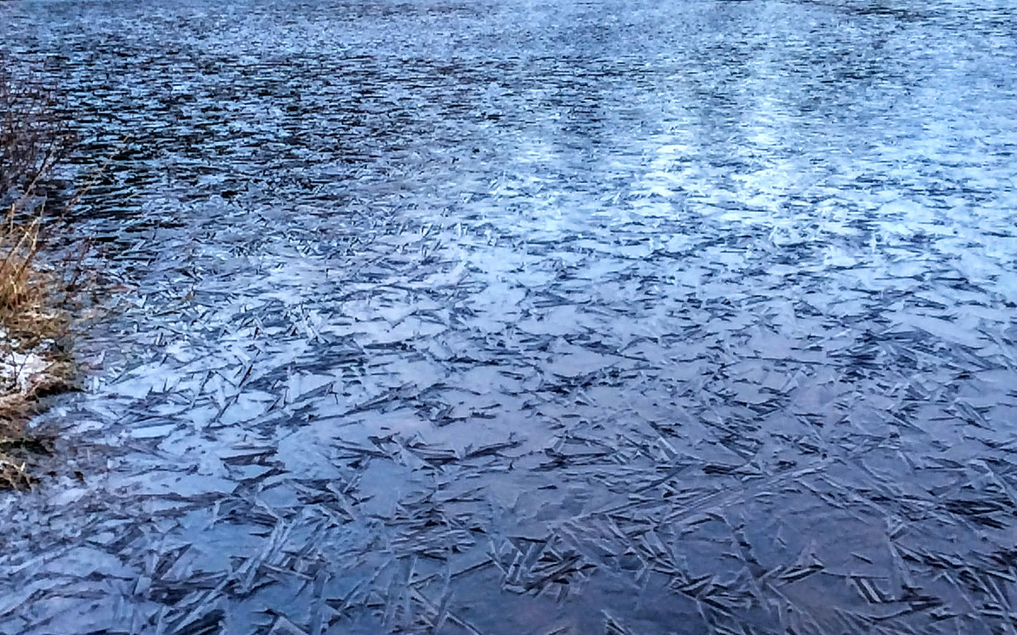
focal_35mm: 42
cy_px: 351
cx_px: 501
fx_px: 1164
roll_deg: +0.3
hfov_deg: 47.2
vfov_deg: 30.5
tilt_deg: -20.6
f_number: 2.2
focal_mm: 4.15
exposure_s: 1/100
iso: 160
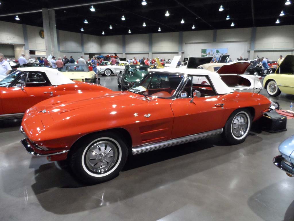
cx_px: 147
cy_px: 110
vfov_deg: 56.8
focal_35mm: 24
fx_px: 204
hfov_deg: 71.6
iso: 480
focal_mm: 4
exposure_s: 1/30
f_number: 3.2
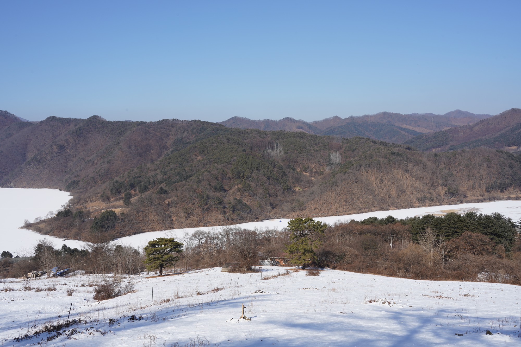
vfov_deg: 36.9
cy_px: 174
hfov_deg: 53.1
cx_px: 260
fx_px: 521
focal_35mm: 36
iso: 100
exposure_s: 1/100
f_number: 16
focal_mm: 36
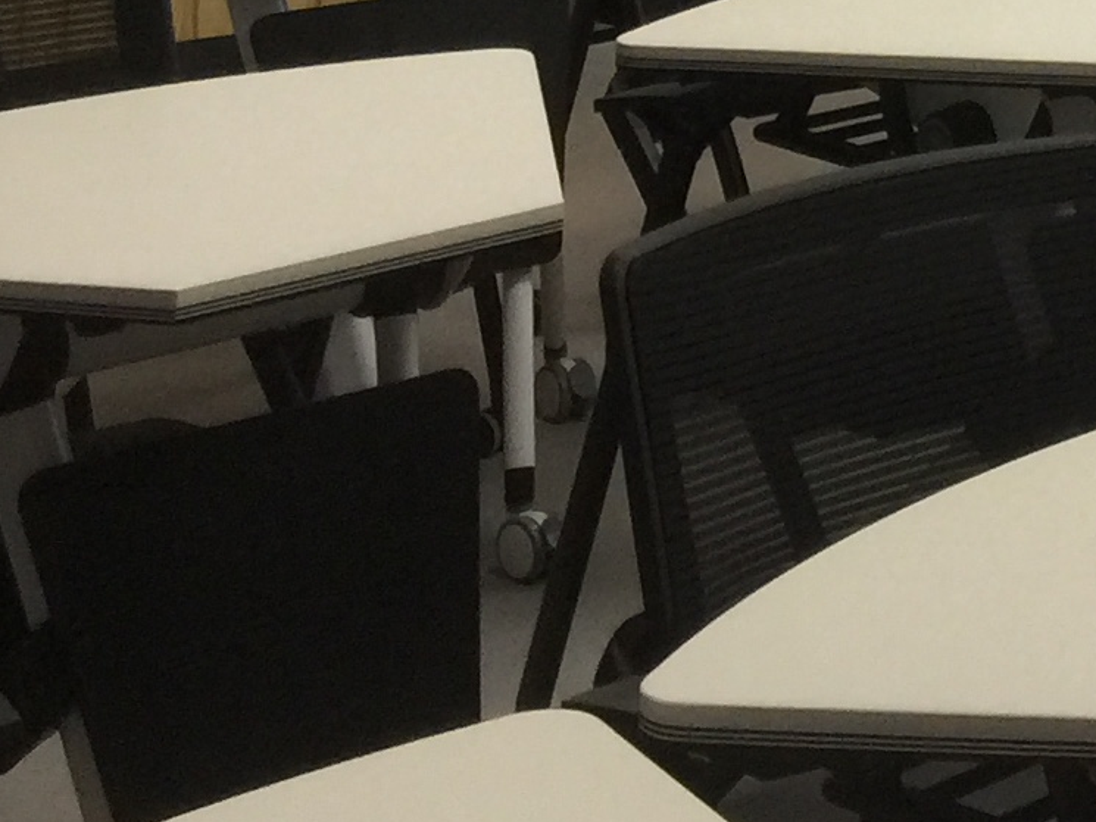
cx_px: 1989
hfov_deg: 13.8
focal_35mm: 127
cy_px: -818
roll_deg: -3.4
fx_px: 4022
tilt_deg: -1.8
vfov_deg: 10.7
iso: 40
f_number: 2.2
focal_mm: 4.15
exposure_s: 1/33
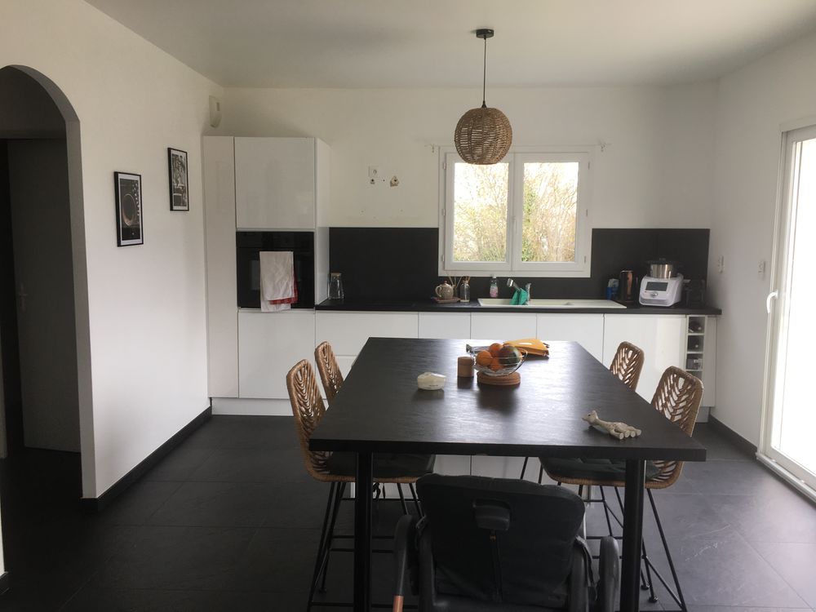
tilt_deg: -7.3
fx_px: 684
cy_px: 306
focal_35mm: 29
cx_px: 408
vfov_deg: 48.2
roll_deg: -0.5
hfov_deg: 61.7
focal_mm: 4.15
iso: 25
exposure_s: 1/50
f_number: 2.2
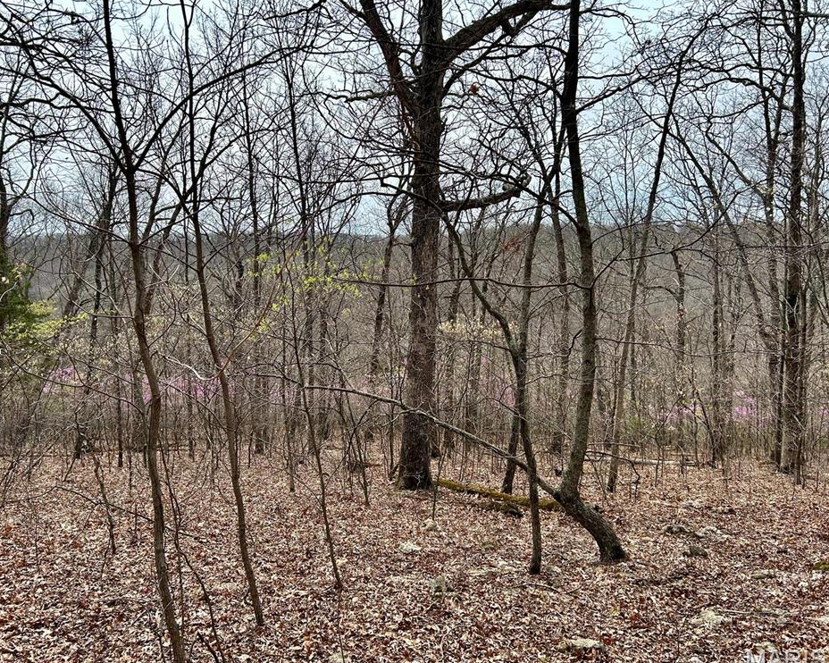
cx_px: 378
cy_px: 335
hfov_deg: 62.1
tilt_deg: -6.5
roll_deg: +0.3
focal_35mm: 28
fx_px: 687
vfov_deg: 51.5
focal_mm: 5.7
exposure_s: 1/2762
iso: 50
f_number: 1.5
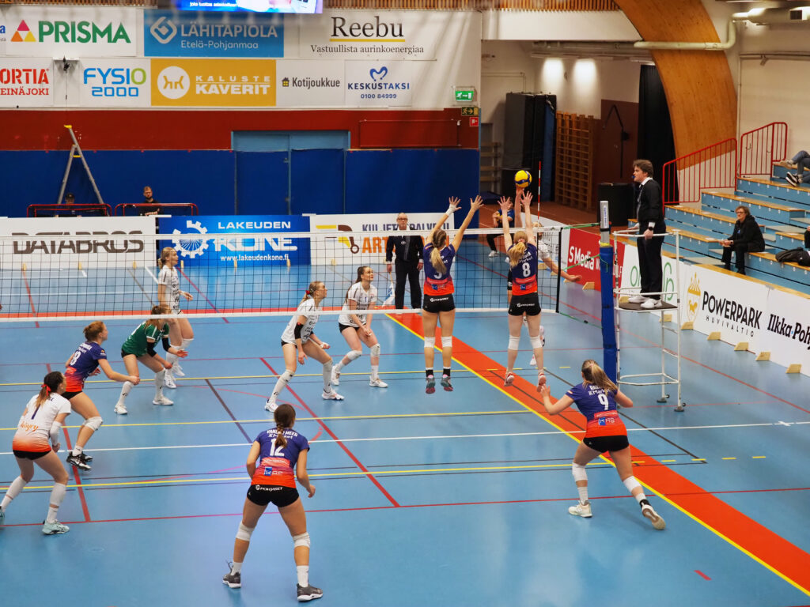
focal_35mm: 80
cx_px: 405
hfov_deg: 24.4
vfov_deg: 18.4
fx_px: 1872
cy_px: 304
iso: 2500
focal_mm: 40
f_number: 2.8
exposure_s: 1/640
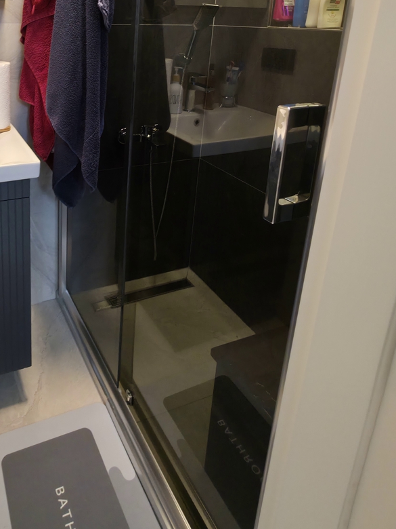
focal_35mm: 24
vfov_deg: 66.0
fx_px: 366
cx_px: 72
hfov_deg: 52.6
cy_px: 117
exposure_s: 1/33.3
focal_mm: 2.2
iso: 80
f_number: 1.9
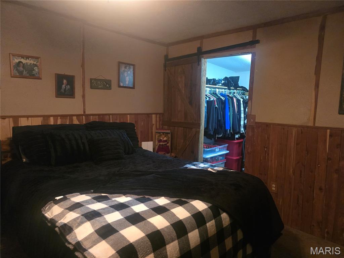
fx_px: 229
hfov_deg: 73.9
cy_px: 129
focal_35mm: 23
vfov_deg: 58.9
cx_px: 172
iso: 2000
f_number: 1.7
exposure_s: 1/60
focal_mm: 6.3
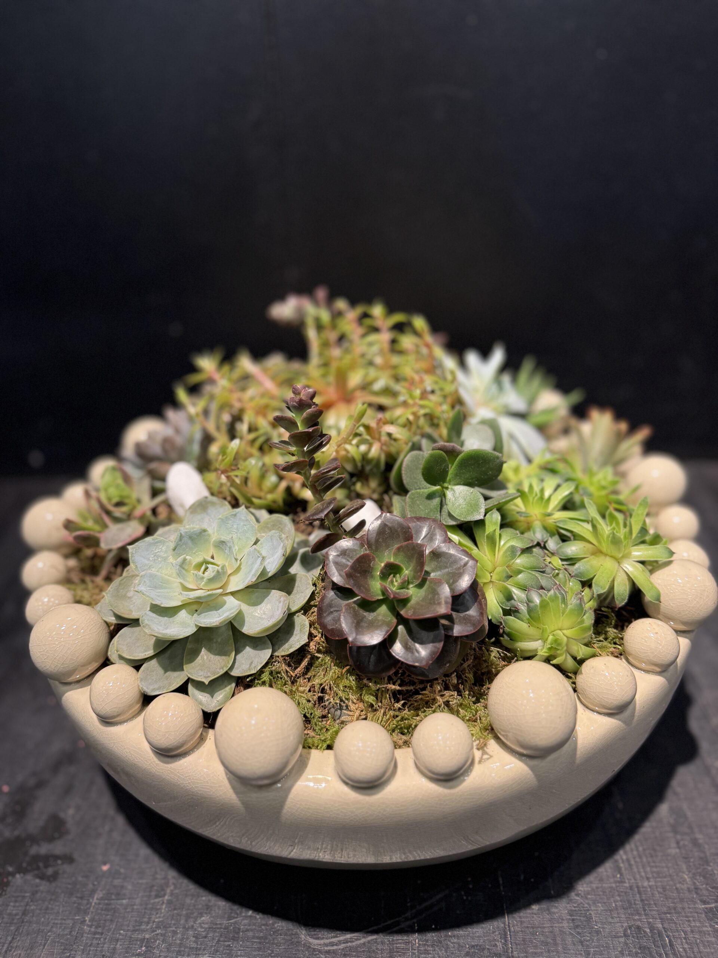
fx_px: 664
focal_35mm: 24
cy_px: 479
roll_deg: +2.3
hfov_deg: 56.8
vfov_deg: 71.6
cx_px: 359
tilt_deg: -28.9
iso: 200
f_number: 1.78
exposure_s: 1/100
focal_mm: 6.76
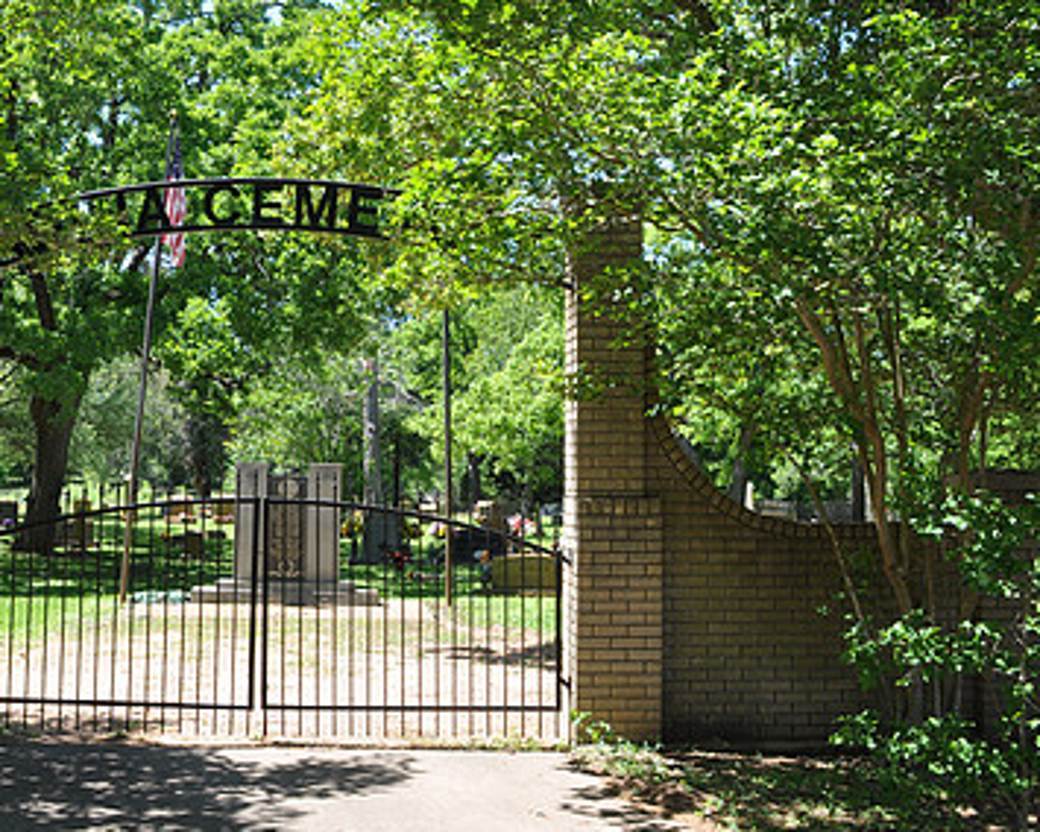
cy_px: 306
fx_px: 1416
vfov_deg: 32.6
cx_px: 384
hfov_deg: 40.0
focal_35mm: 46
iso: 200
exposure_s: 1/100
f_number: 10
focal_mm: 20
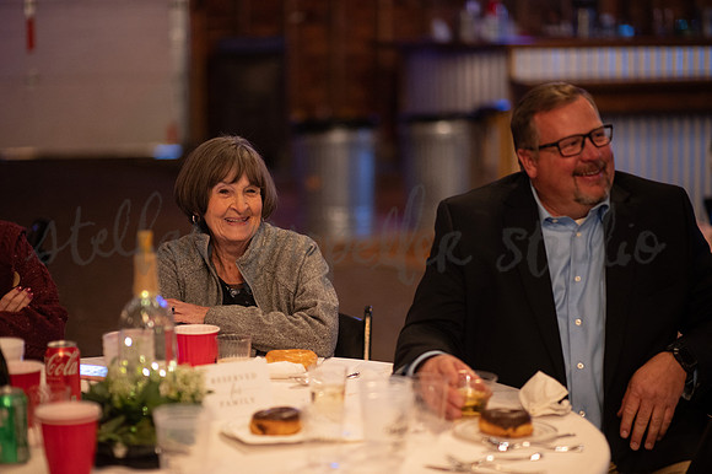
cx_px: 356
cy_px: 237
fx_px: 1680
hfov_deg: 23.9
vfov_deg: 16.1
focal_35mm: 85
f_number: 1.4
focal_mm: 85
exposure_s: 1/200
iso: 2500
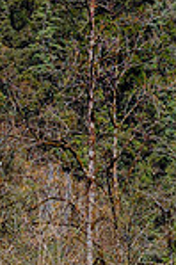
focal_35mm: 154
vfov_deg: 12.9
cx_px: 132
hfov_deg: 8.9
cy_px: -80
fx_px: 1132
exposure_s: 1/1041
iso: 21
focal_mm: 6.9
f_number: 1.68
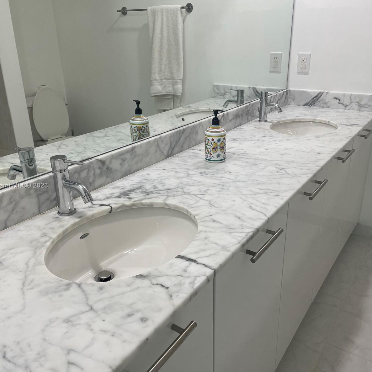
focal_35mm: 31
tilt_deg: -21.7
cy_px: 186
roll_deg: +1.2
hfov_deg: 52.5
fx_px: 377
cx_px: 199
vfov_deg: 52.5
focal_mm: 4.2
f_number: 1.6
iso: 100
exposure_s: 1/120
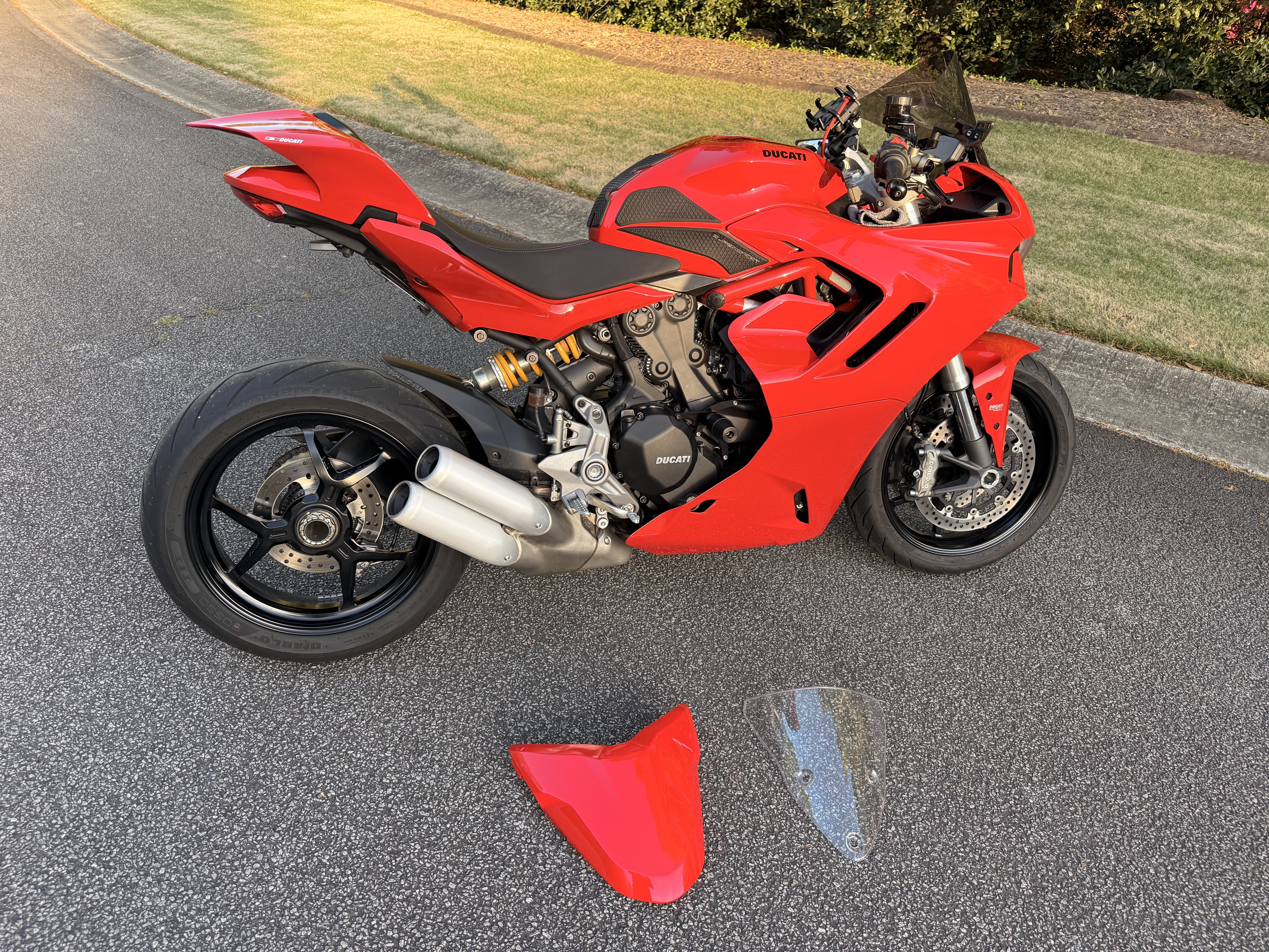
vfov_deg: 56.8
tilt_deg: -32.3
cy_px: 476
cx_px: 634
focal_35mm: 24
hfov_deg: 71.6
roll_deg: -4.5
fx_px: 880
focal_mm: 6.76
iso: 100
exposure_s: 1/342
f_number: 1.78
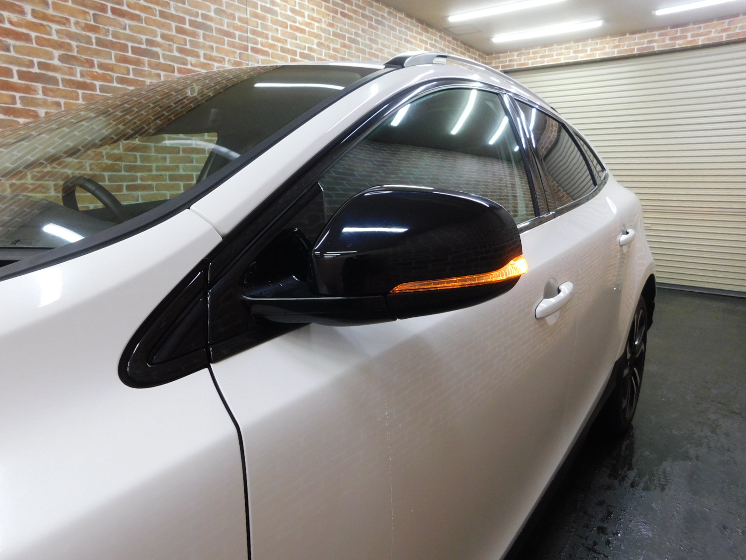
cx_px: 373
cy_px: 280
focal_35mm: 23
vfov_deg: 58.9
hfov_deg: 73.9
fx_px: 496
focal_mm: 4
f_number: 3
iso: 220
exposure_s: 1/30
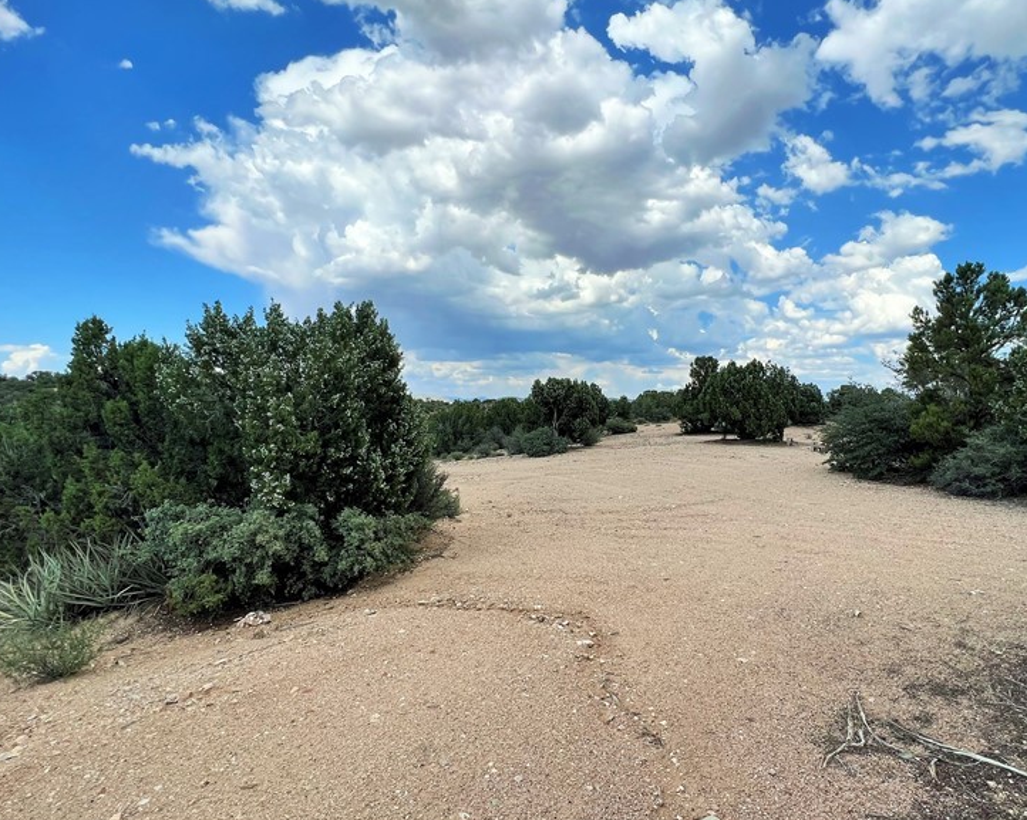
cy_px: 449
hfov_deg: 86.0
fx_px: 547
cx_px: 573
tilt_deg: -4.1
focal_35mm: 18
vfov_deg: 73.6
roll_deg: +0.0
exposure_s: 1/1754
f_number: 1.8
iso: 32
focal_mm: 1.57
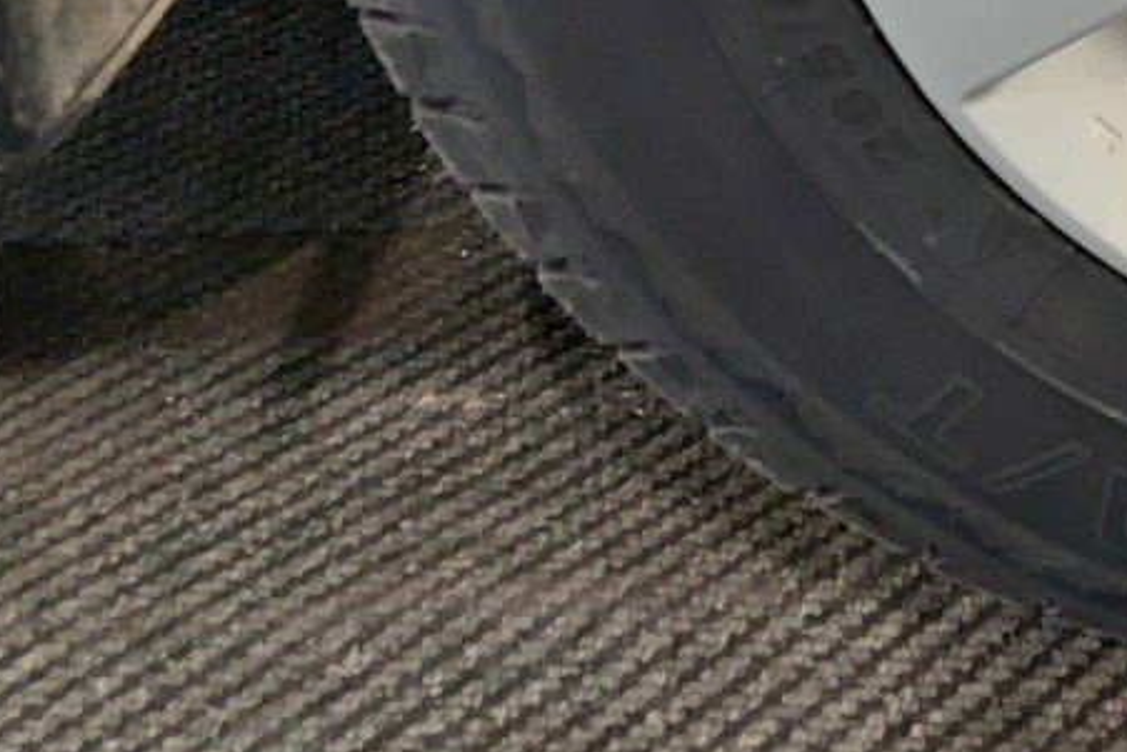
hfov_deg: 21.8
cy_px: -552
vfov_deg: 14.7
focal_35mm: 83
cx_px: 1502
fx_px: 2599
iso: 125
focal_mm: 5.23
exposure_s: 1/50
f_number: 1.8
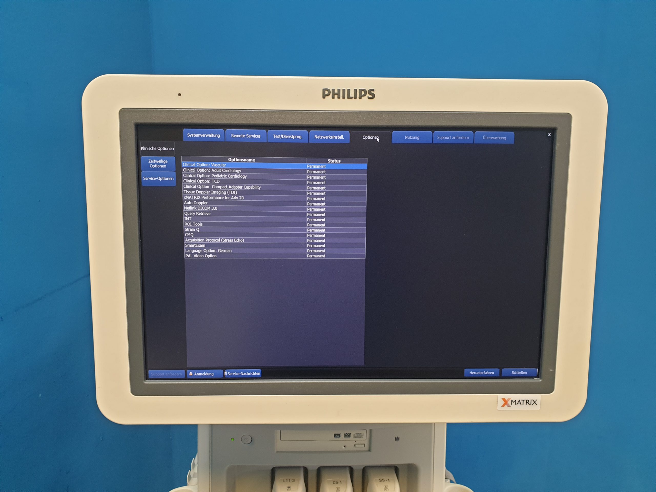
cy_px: 246
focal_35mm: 26
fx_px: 493
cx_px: 328
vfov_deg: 53.1
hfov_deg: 67.3
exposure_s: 1/50
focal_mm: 4.3
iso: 250
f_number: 2.4
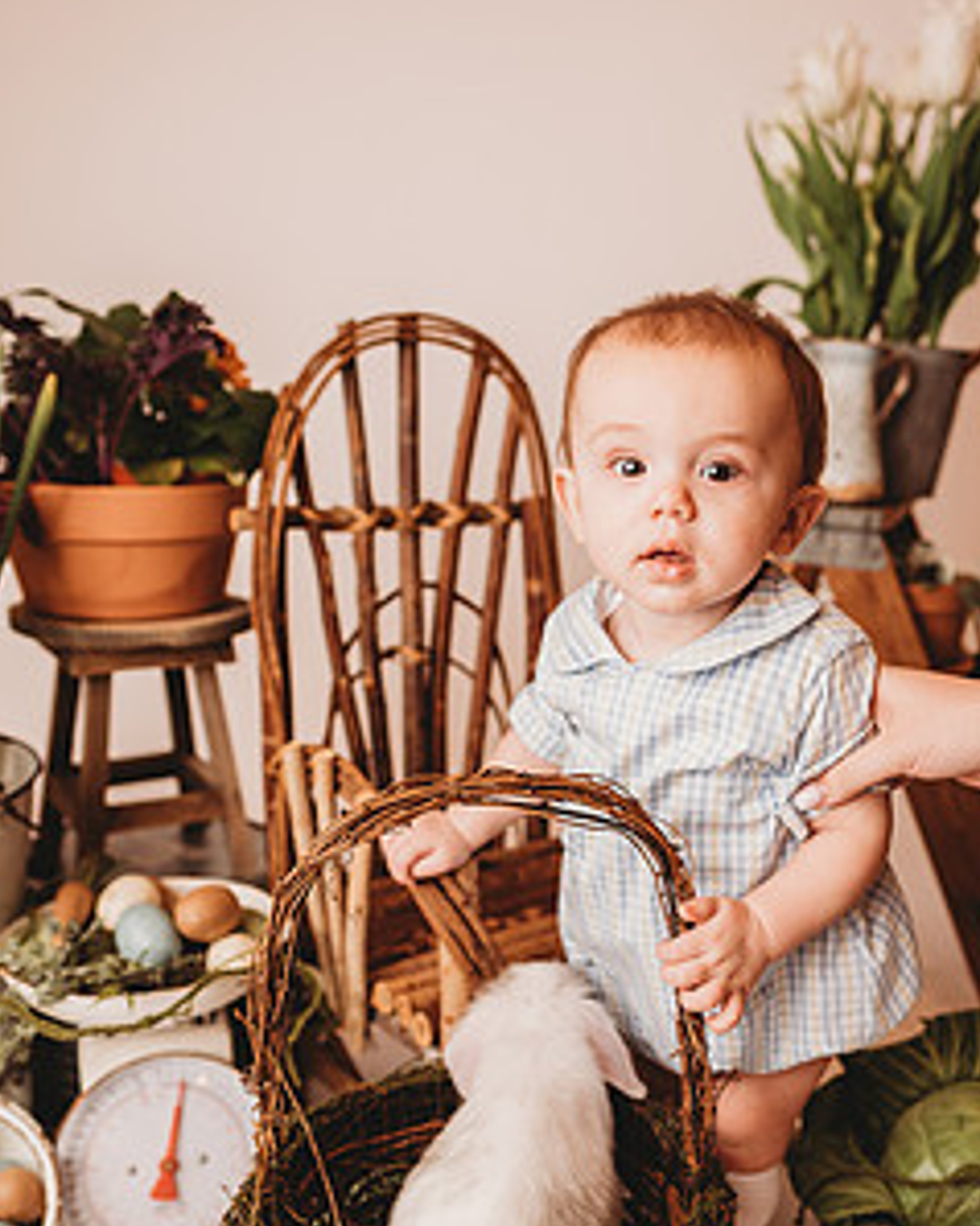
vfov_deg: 52.4
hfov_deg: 43.1
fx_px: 1234
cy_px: 749
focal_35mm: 34
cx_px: 576
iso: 100
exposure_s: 1/160
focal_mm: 24
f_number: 2.5
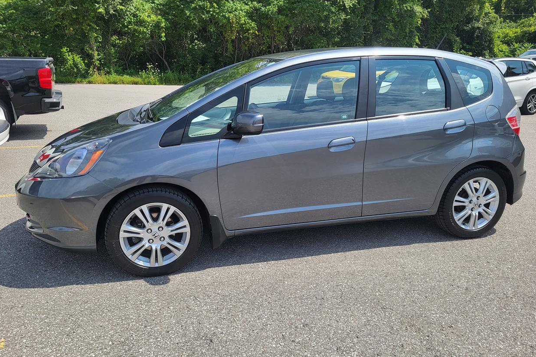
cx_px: 260
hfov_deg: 65.5
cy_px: 172
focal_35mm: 28
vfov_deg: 46.4
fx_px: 417
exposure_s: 1/1761
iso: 40
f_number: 1.8
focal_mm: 5.4
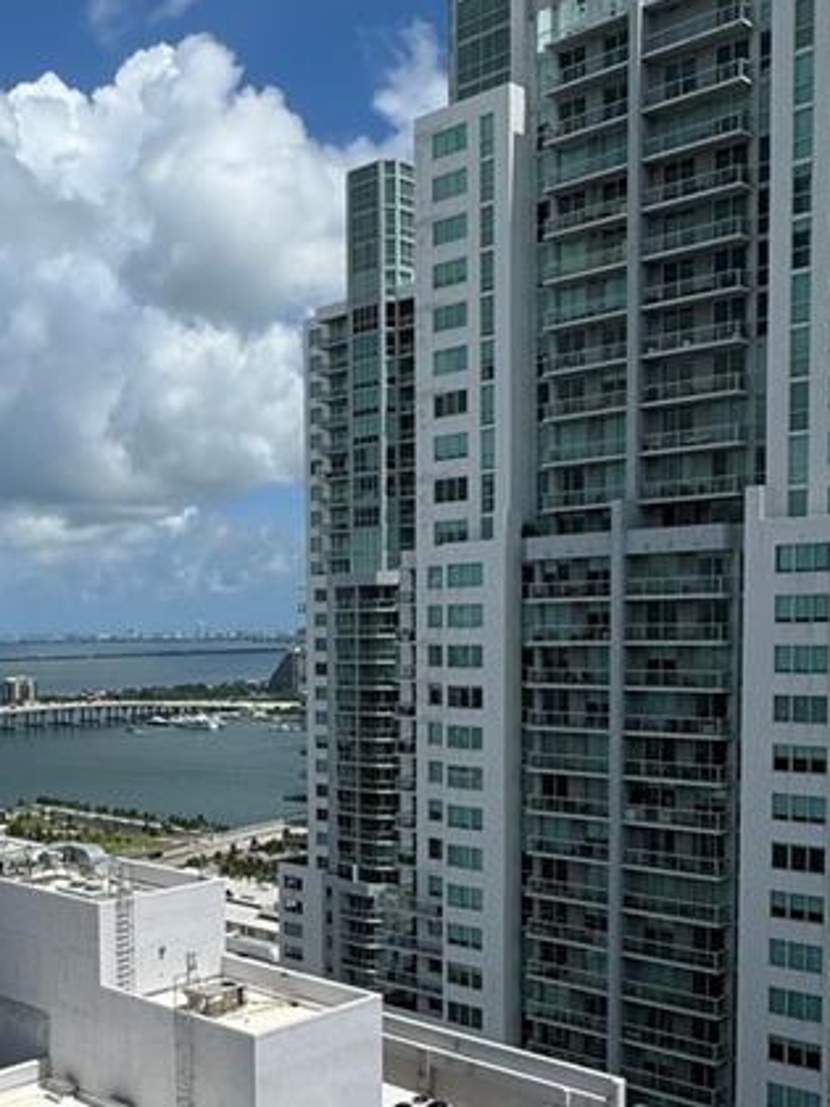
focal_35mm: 40
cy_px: 706
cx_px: 84
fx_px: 1279
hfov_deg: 34.0
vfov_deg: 46.3
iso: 50
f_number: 2.2
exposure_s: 1/4630
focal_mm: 2.22
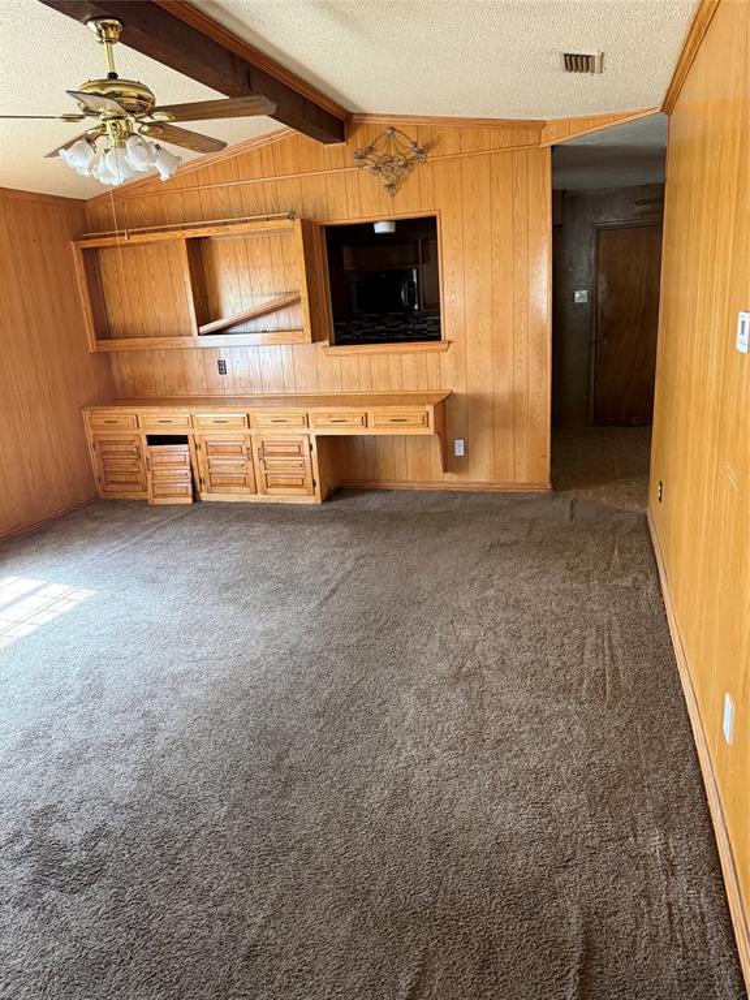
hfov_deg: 56.8
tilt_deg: -15.9
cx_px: 375
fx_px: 693
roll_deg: +3.1
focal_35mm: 24
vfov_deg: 71.6
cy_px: 500
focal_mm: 6.76
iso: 320
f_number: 1.78
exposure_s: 1/60
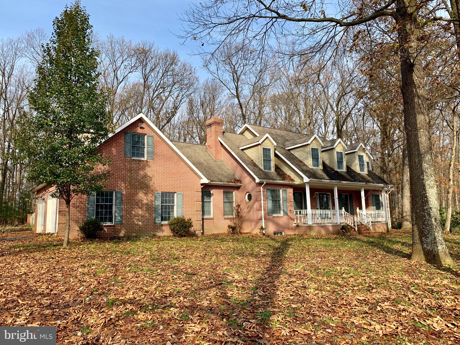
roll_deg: +0.9
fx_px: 346
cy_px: 172
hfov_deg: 67.3
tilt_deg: +8.1
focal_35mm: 26
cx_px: 230
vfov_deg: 53.1
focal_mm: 4.25
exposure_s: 1/1282
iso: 25
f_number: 1.8
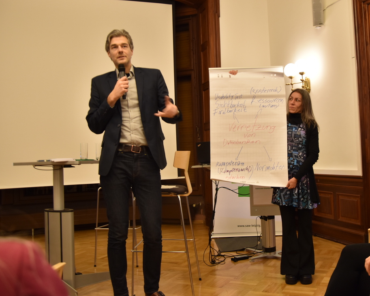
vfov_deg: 40.1
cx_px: 224
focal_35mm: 37
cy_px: 136
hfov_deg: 48.8
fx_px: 405
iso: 400
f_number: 3.5
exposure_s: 1/50
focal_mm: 20
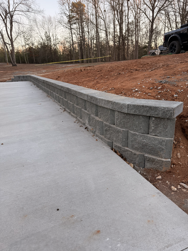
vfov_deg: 71.6
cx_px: 94
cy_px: 126
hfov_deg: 56.8
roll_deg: +2.6
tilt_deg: -17.3
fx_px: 174
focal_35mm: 24
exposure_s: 1/176
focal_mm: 6.76
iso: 100
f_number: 1.78
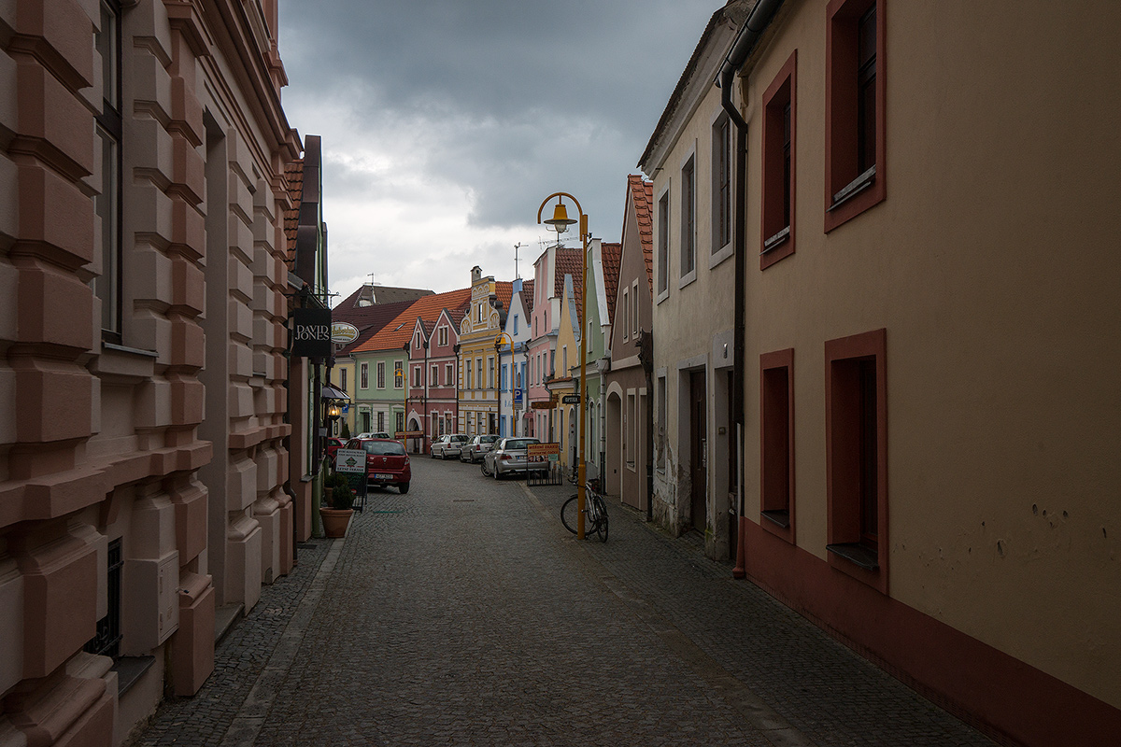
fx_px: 1090
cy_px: 374
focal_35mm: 35
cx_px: 560
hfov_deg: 54.4
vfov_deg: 37.9
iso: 250
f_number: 13
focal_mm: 35
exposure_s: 1/25
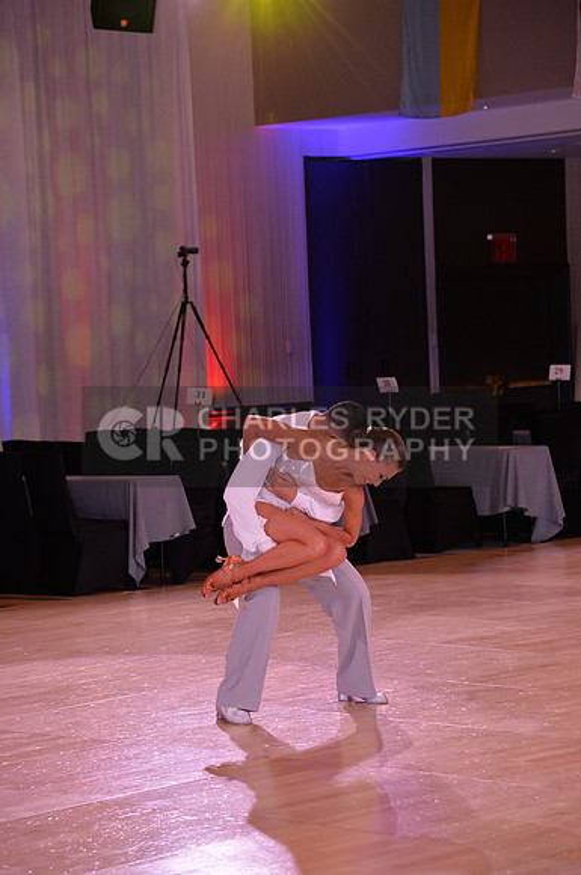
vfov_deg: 17.1
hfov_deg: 11.4
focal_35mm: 120
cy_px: 438
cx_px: 290
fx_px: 2913
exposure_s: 1/250
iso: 1600
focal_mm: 120
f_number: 5
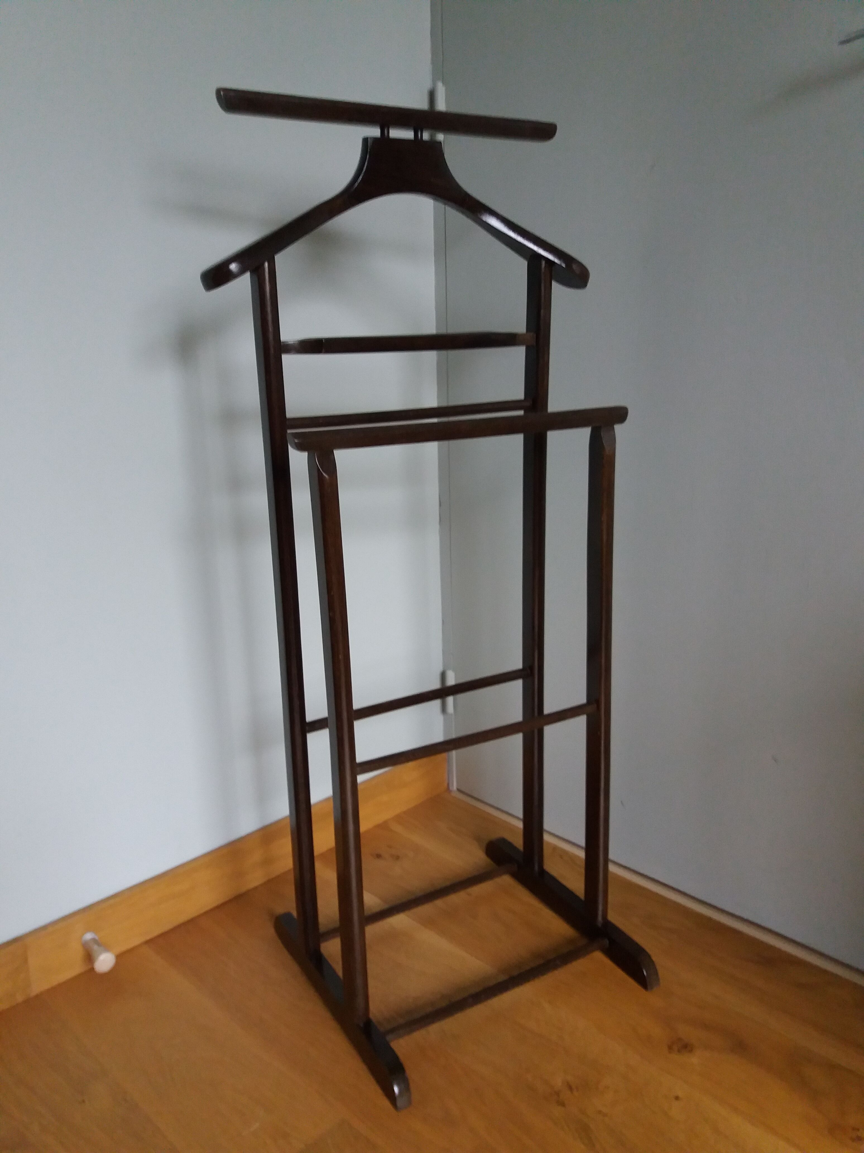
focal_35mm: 28
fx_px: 932
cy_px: 576
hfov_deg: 49.7
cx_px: 432
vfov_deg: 63.4
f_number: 1.9
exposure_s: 1/17
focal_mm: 3.7
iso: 200
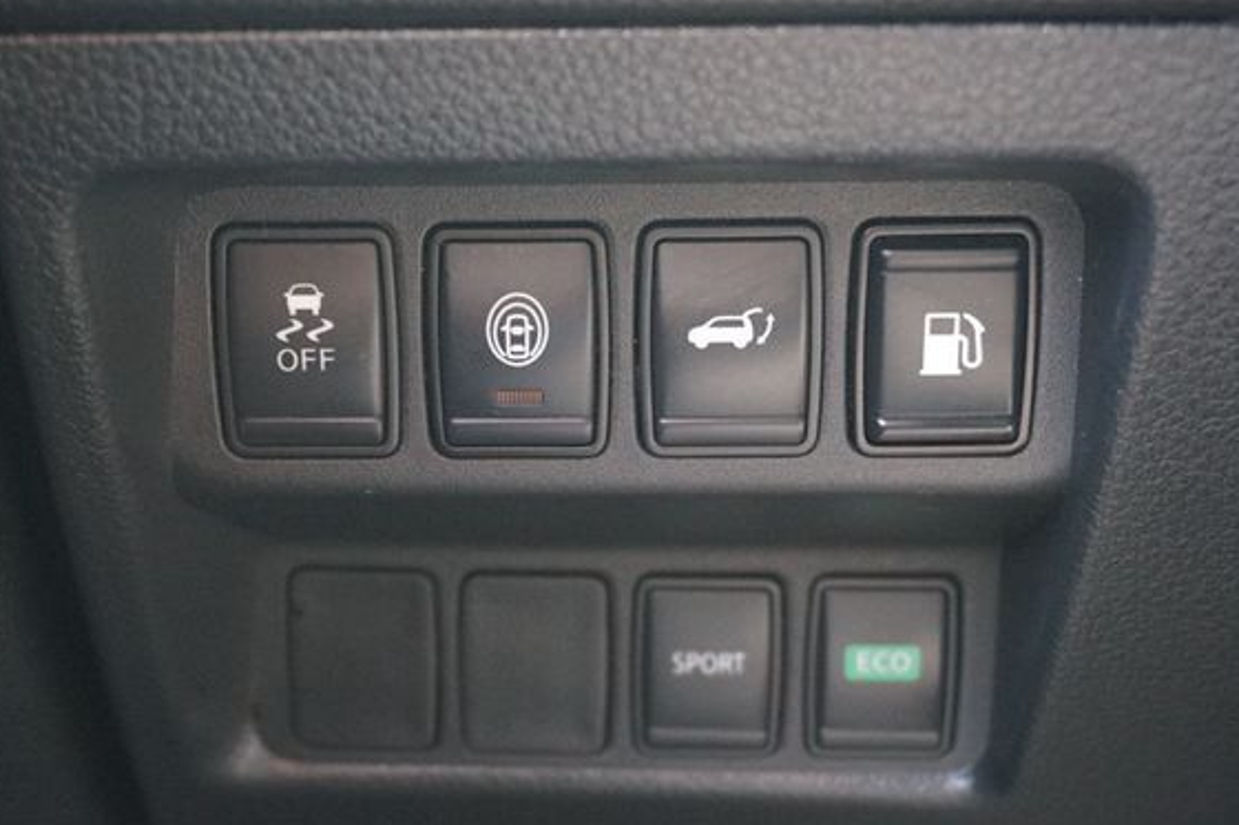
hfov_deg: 35.3
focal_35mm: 57
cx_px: 551
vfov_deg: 23.9
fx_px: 1946
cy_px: 451
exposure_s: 1/20
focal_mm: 33
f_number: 5
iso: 3200
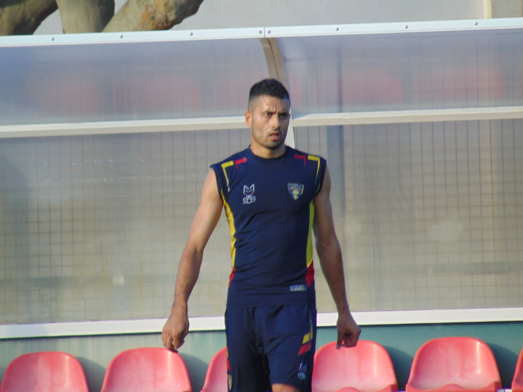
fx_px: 13235
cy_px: 196
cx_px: 262
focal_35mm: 876
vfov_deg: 1.7
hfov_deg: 2.3
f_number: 5.9
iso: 100
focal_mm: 157.1
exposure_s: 1/125
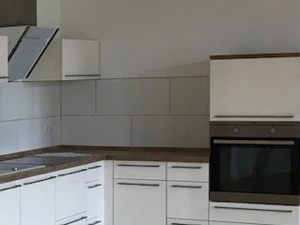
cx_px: -201
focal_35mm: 109
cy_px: 153
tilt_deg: -4.6
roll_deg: +1.3
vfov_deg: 13.5
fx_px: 944
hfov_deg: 15.9
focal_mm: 4.15
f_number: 2.2
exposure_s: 1/33
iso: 32
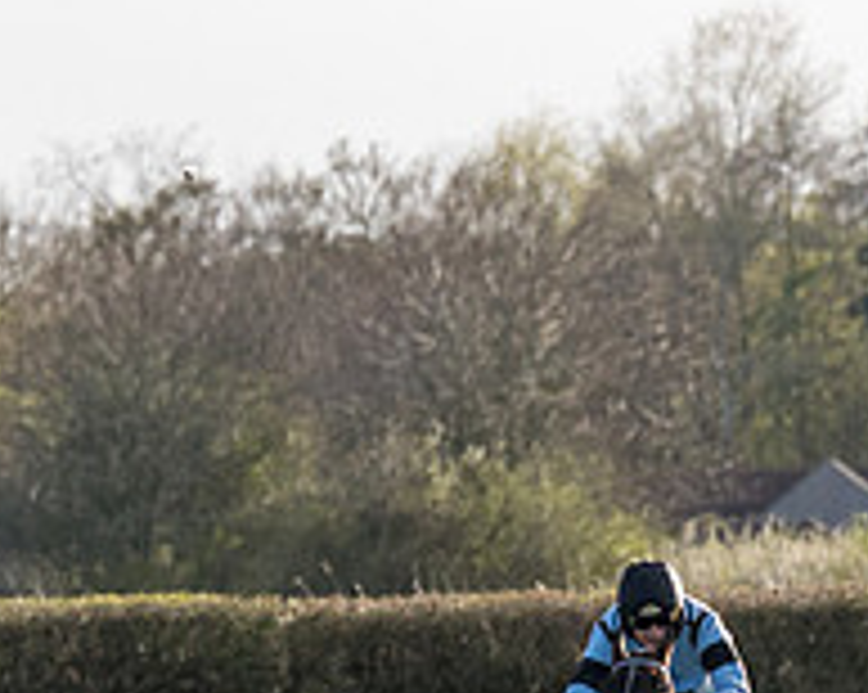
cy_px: 869
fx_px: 23970
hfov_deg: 2.1
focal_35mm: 934
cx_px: -174
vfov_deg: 1.7
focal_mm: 120
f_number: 4
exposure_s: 1/1600
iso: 400
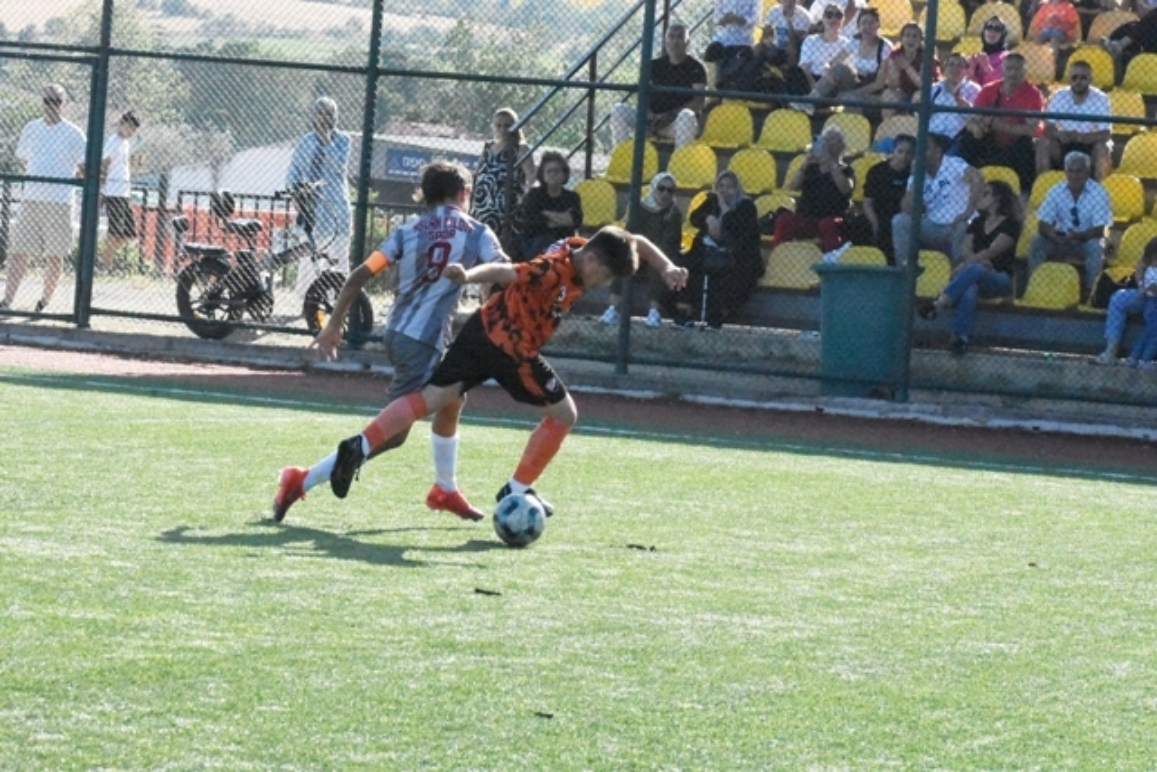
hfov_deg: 12.4
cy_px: 386
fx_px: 5304
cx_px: 578
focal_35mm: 165
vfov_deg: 8.3
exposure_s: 1/5000
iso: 16000
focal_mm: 110
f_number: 18
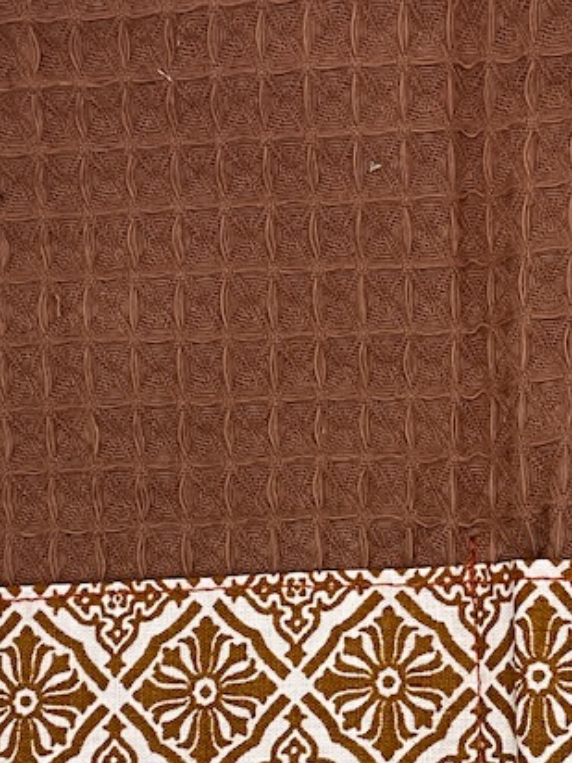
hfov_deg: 16.2
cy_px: 598
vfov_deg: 21.5
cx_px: 498
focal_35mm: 90
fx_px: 1983
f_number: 1.8
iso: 16
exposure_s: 1/136
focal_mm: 3
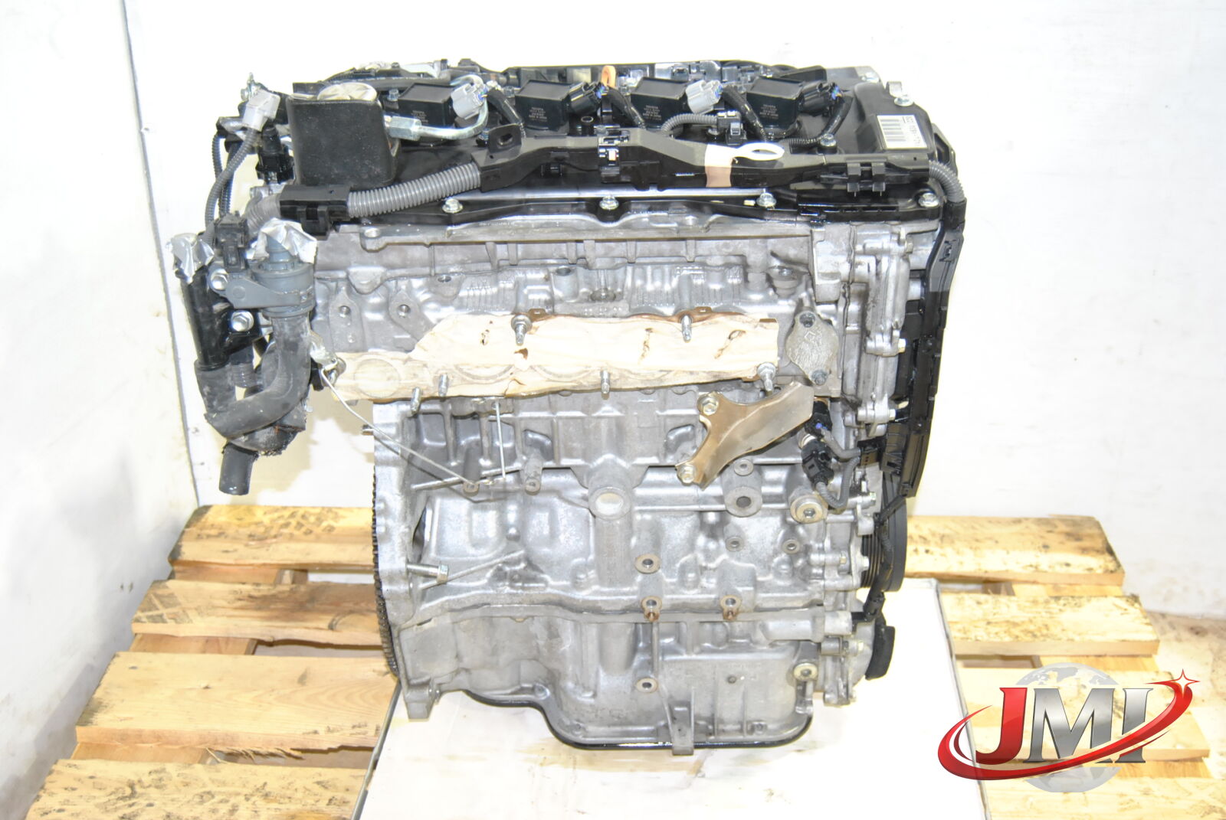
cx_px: 613
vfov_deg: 32.0
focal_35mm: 42
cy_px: 410
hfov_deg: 46.3
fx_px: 1432
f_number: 5
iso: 800
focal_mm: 28
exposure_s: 1/60
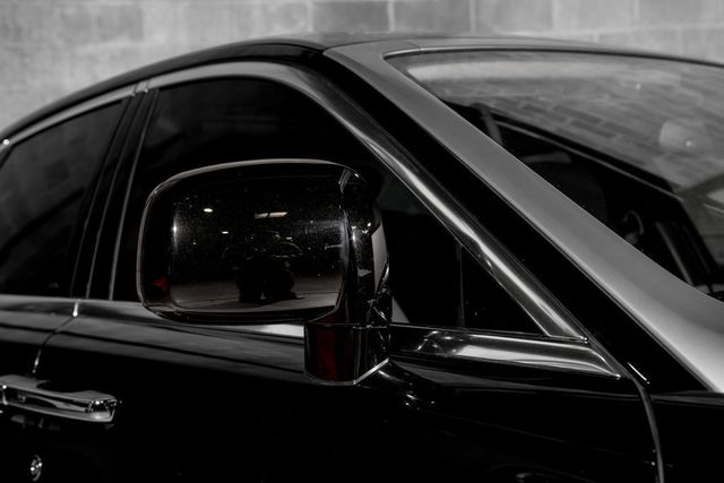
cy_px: 242
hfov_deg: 38.2
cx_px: 362
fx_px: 1046
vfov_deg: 26.0
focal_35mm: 52
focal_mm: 52
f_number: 6.3
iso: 320
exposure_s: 1/60
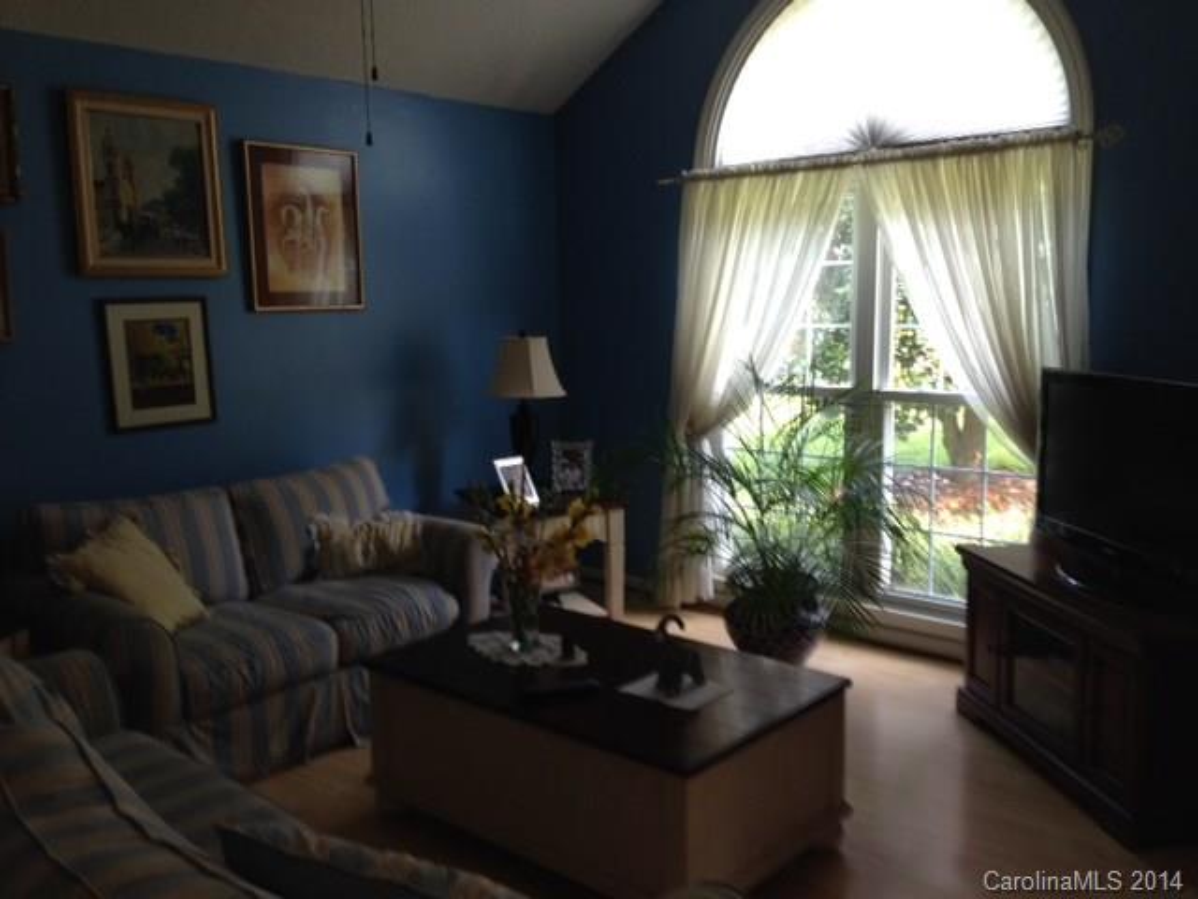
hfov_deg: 55.4
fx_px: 1142
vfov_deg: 42.9
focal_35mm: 33
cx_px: 599
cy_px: 450
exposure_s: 1/20
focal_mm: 4.12
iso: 64
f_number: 2.4
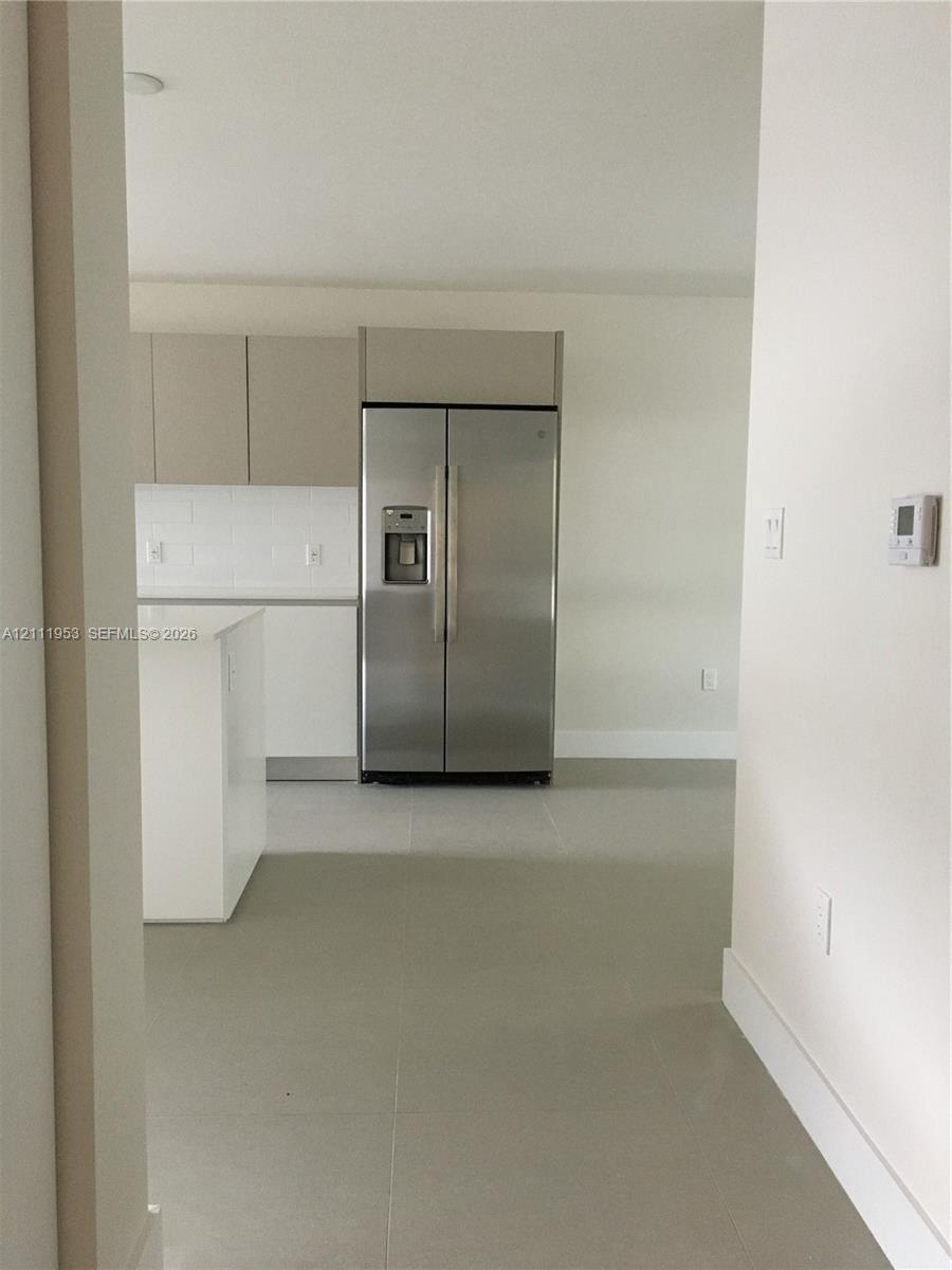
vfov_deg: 61.7
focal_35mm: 29
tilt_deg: -4.5
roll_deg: -2.0
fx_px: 1063
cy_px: 635
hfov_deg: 48.2
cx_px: 476
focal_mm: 4.15
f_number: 2.2
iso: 160
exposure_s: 1/30
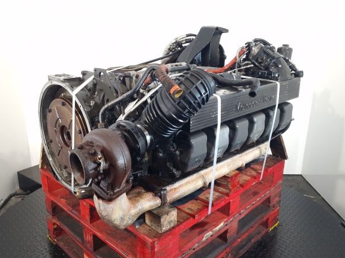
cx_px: 167
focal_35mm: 24
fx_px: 239
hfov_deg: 71.6
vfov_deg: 56.8
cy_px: 126
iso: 160
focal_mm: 6.4
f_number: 1.8
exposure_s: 1/50
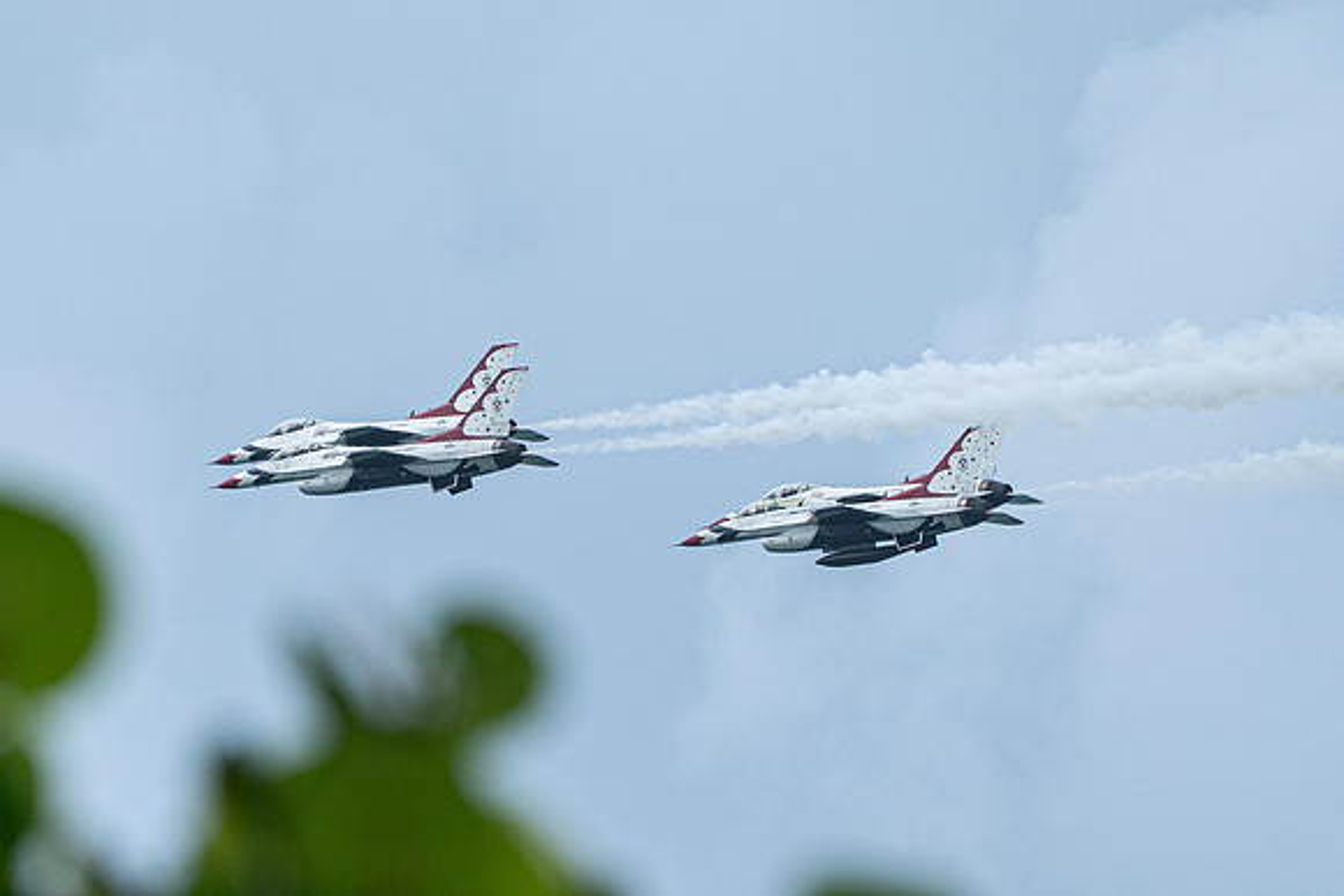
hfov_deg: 3.0
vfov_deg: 2.0
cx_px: 513
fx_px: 25497
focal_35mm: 683
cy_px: 464
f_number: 9
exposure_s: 1/1250
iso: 640
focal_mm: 400
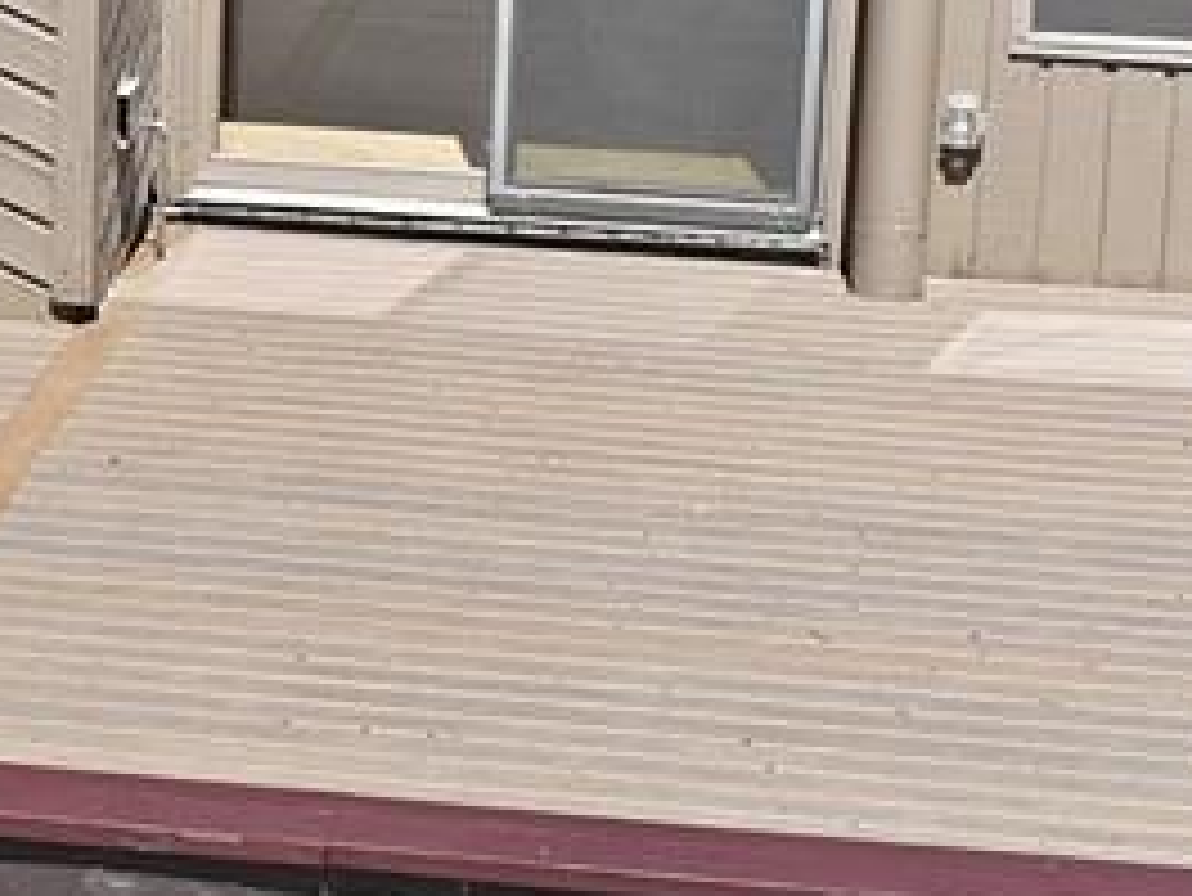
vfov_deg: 10.2
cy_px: 86
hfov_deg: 12.8
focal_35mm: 145
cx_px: -688
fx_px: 4995
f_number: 8
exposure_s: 1/160
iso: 110
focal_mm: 12.3
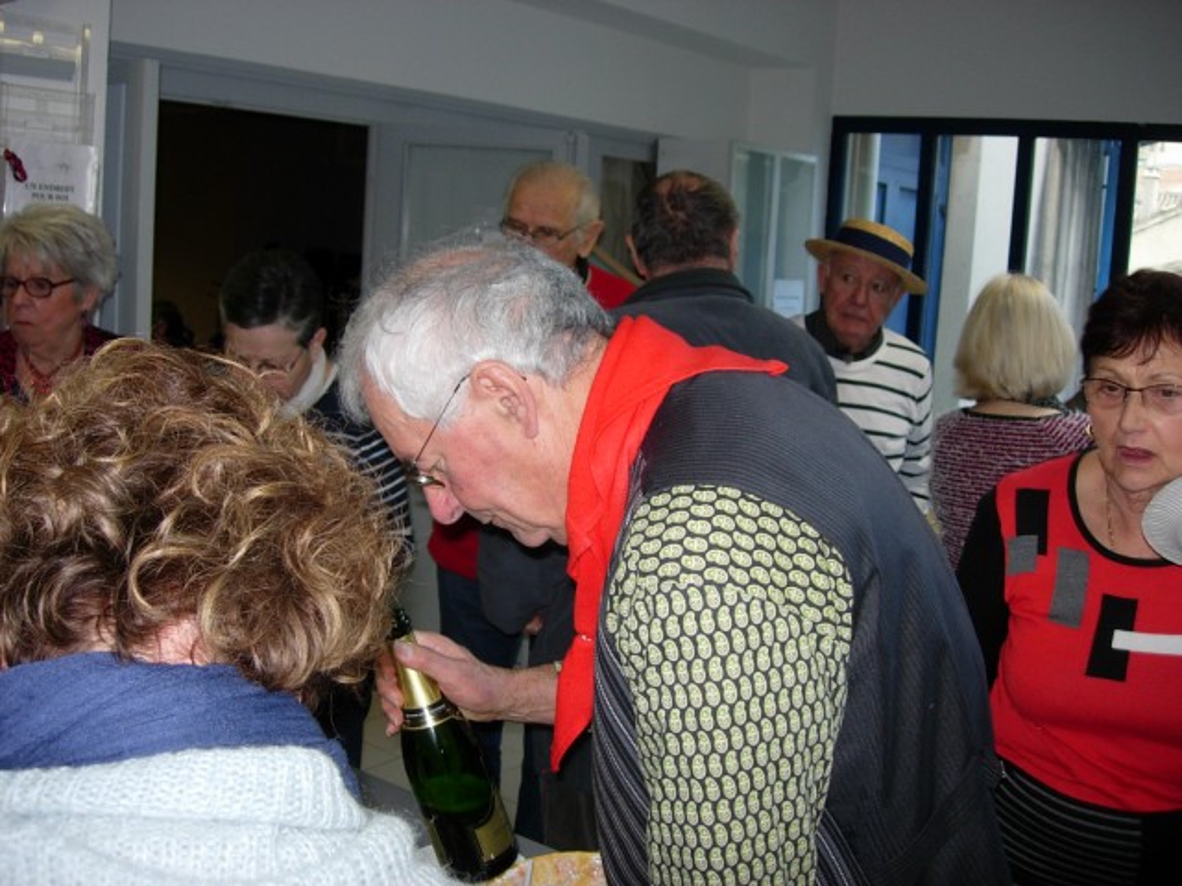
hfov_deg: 49.0
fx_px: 1298
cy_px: 443
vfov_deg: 37.7
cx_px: 591
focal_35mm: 38
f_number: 2.8
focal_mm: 7.8
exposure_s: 1/64
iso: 79
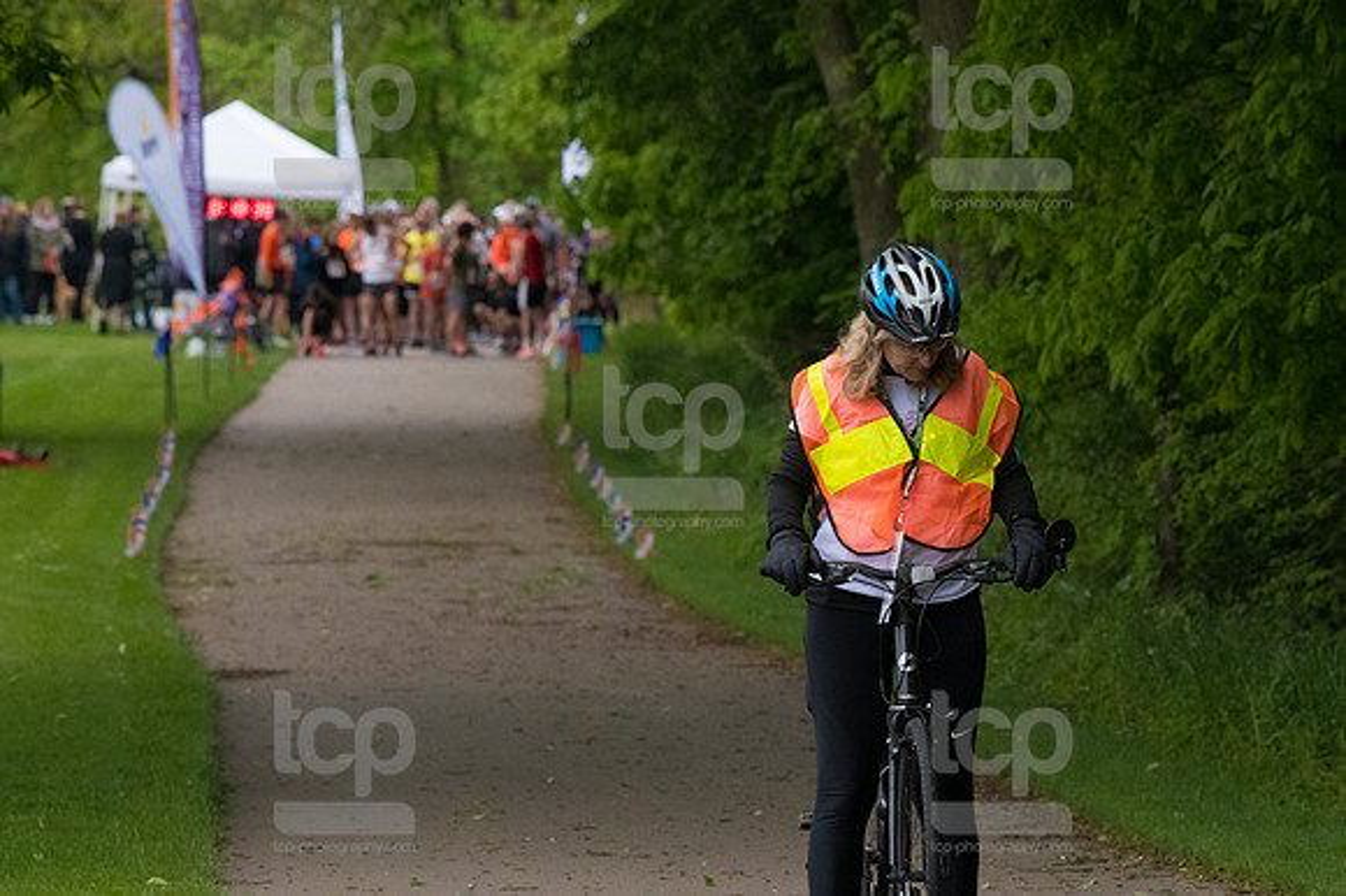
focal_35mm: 300
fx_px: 11210
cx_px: 673
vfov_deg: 4.6
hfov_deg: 6.9
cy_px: 448
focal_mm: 200
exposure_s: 1/1600
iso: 4000
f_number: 7.1
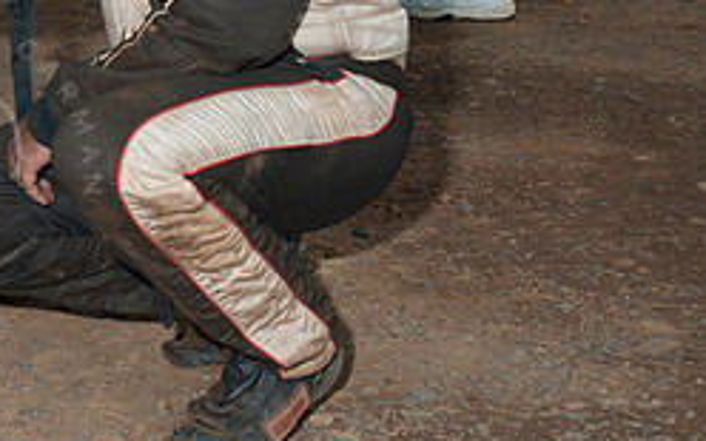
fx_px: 2136
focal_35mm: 111
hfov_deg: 18.1
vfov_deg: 11.6
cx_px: -71
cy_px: -85
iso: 100
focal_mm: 31
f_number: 7.1
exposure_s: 1/250
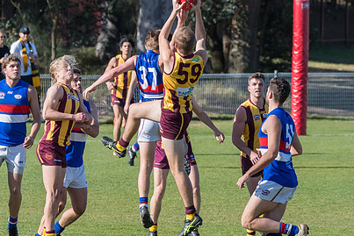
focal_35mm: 537
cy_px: 116
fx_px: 5282
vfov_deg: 2.6
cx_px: 152
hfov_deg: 3.8
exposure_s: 1/3200
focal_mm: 220
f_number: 8
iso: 800
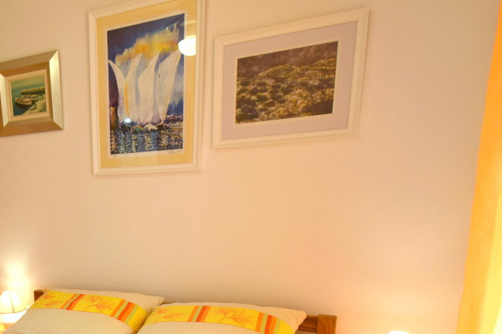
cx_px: 54
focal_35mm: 32
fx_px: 446
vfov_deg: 38.6
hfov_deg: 52.0
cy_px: 293
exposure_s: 1/100
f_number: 5
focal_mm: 10
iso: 400
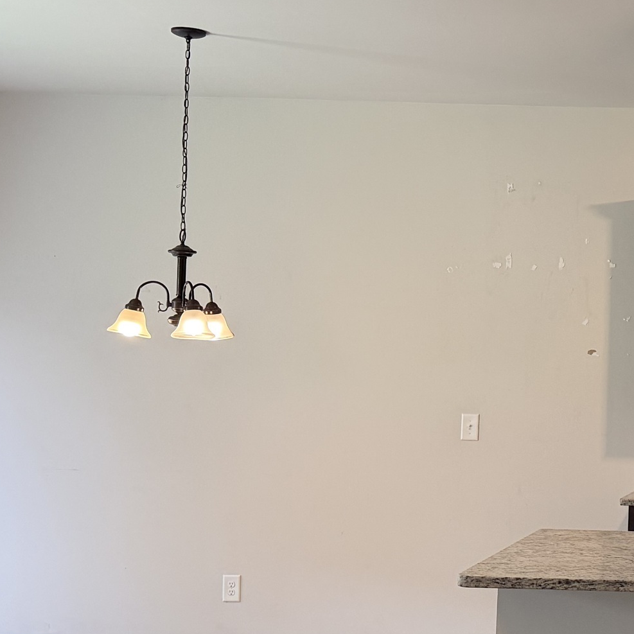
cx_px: 782
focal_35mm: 66
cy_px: 353
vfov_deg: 26.1
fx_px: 1368
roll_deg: -1.0
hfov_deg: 23.6
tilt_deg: +0.4
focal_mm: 6.76
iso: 250
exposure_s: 1/120
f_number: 1.78
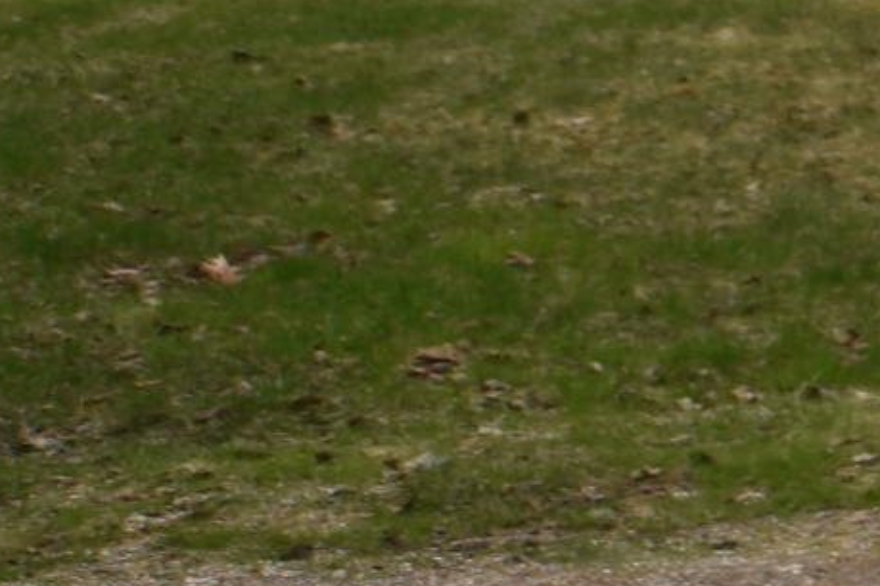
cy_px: -509
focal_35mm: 157
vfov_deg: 8.4
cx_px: 2673
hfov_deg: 9.8
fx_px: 3837
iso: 100
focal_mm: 16
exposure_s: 1/200
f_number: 7.1
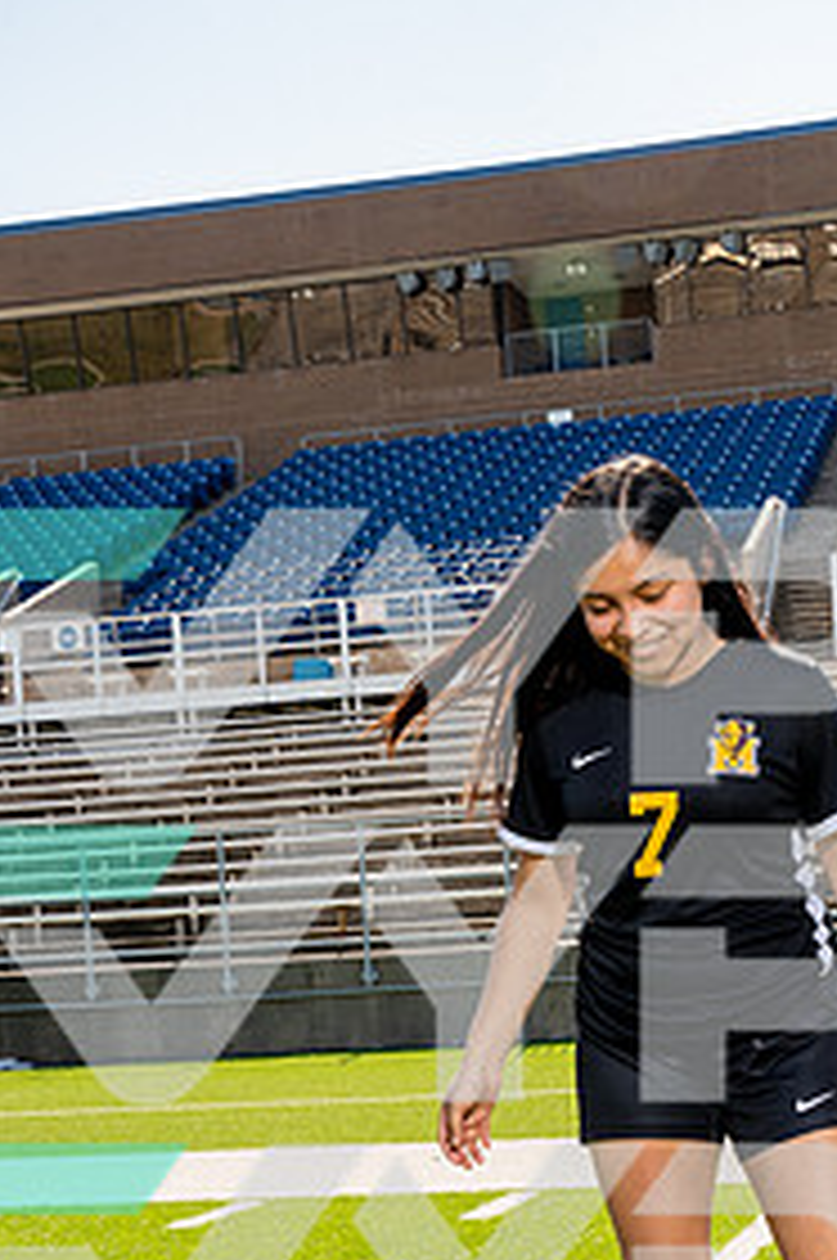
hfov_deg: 20.5
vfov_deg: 30.0
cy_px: 968
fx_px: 2307
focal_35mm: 66
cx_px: 590
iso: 320
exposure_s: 1/250
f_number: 11
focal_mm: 41
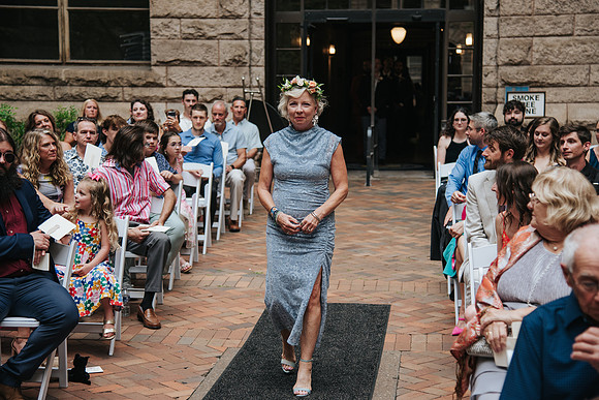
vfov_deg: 18.7
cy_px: 177
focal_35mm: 73
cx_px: 300
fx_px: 1216
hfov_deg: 27.7
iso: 450
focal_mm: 65
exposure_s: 1/500
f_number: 4
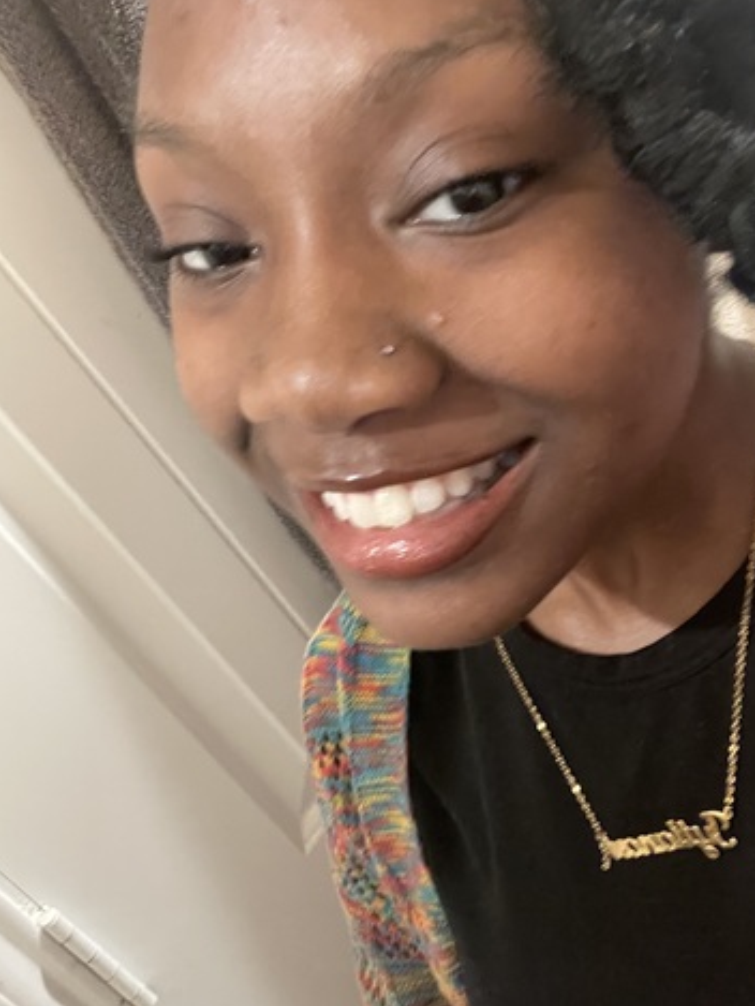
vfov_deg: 56.8
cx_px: 396
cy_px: 480
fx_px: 930
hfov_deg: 44.2
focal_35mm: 32
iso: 800
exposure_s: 1/15
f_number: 2.2
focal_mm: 2.71
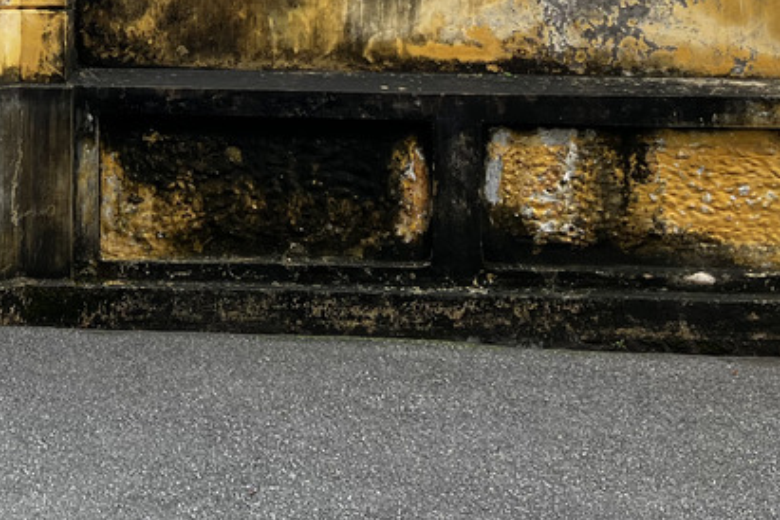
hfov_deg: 25.0
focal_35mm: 79
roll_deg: +0.4
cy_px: -180
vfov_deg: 16.2
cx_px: 101
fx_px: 1712
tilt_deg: +3.5
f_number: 1.5
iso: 40
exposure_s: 1/284
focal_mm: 5.7
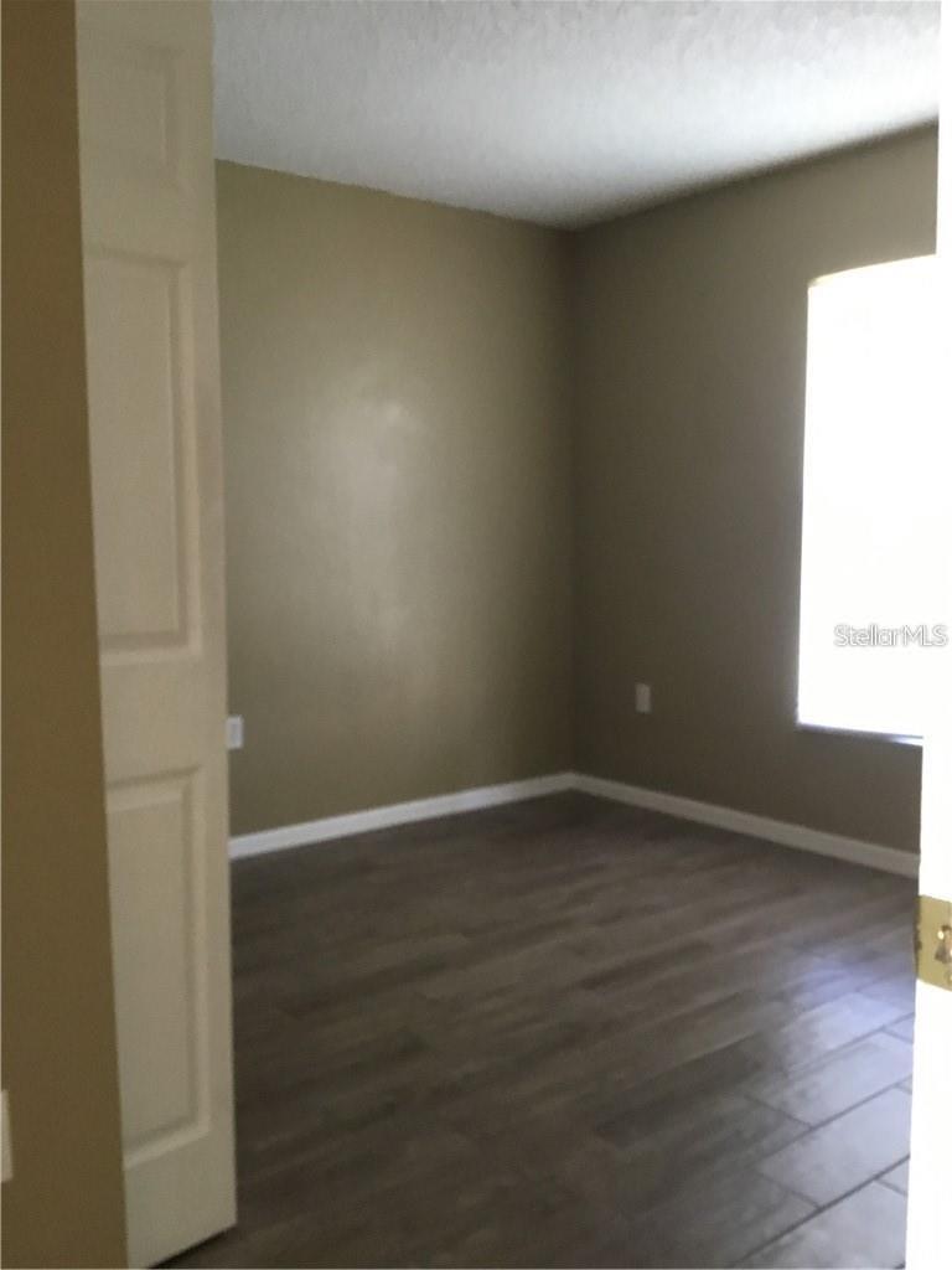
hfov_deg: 45.4
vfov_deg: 58.4
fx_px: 1137
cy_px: 635
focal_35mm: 31
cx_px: 476
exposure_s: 1/24
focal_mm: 3.3
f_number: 2.4
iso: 200
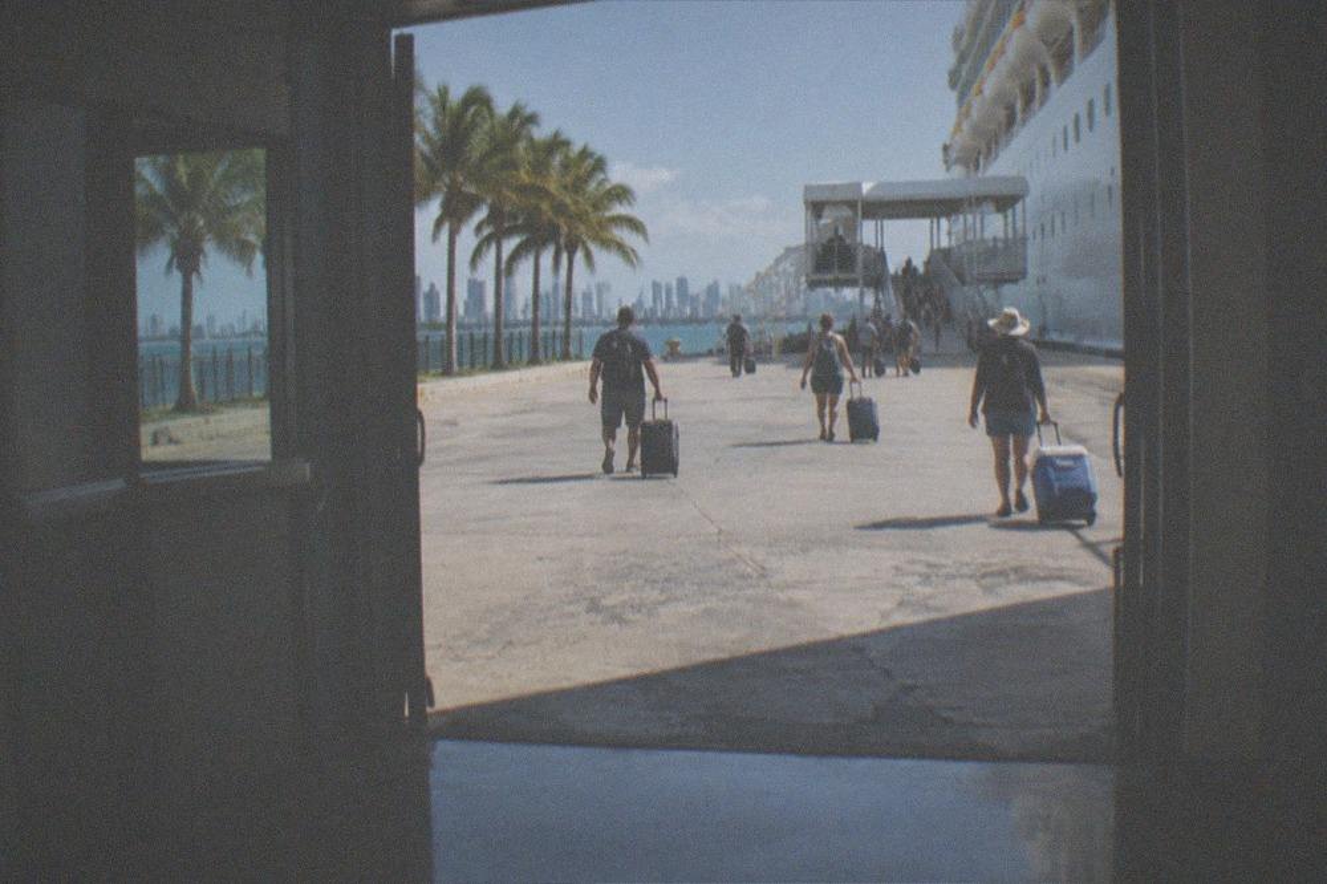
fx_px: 1290
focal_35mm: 35
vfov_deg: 37.8
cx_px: 664
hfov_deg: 54.5
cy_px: 442
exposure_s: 1/320
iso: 800
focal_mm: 35
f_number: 9
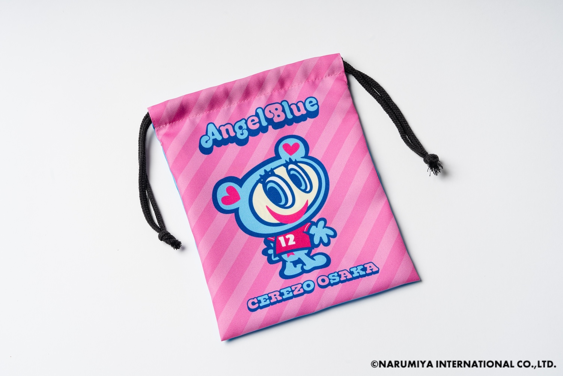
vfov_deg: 19.5
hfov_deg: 28.8
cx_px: 282
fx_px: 1095
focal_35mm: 70
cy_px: 188
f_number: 13
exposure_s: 1/160
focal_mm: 70
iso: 80
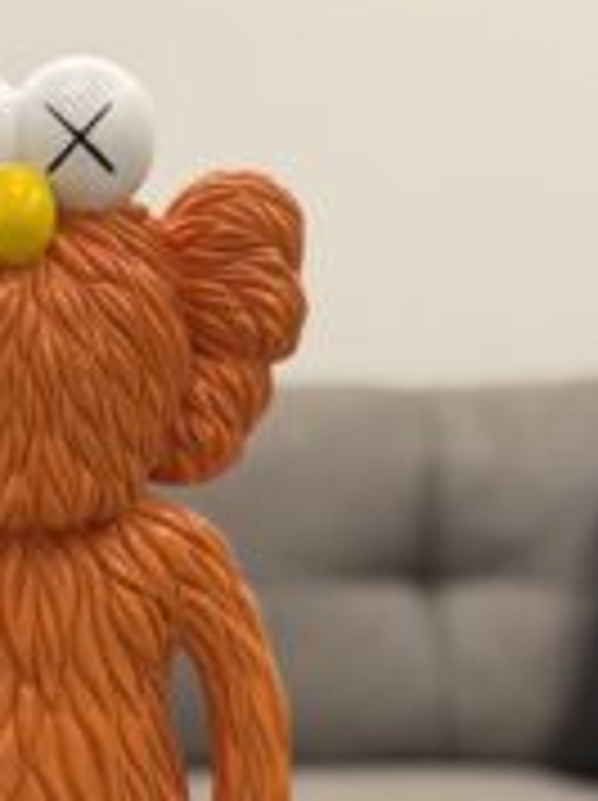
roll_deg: -0.4
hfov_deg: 13.6
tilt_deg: -10.6
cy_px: 765
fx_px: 2494
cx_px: 72
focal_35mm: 108
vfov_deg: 17.9
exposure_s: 1/50
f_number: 1.78
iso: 100
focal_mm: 6.76
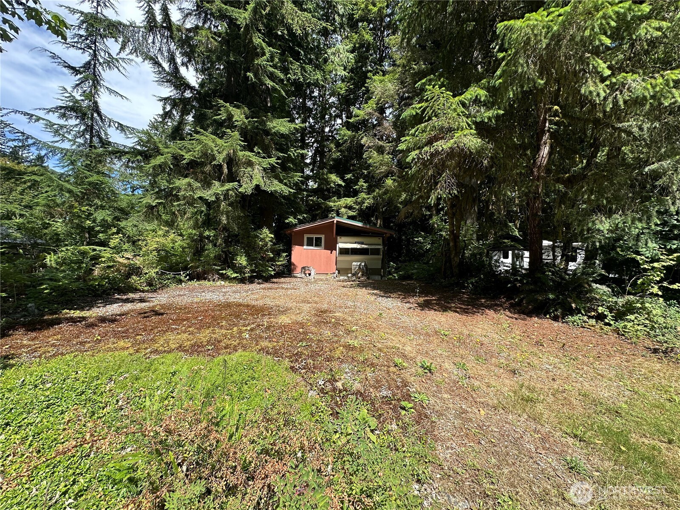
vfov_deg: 85.7
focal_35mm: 14
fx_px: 275
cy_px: 255
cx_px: 340
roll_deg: -1.2
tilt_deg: +1.4
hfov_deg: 102.1
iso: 40
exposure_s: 1/636
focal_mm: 2.22
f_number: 2.2
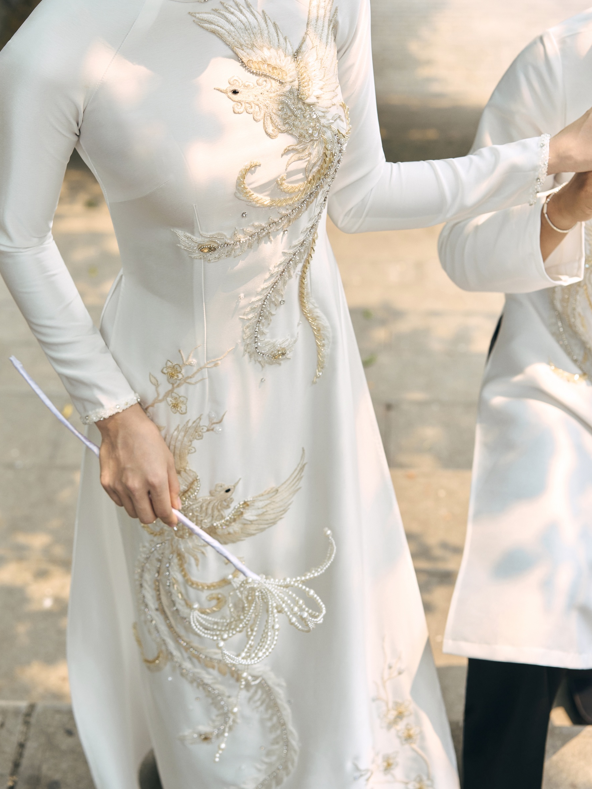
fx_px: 1368
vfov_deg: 32.2
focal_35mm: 60
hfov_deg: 24.4
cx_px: 295
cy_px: 373
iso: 250
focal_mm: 55
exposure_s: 1/250
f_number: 4
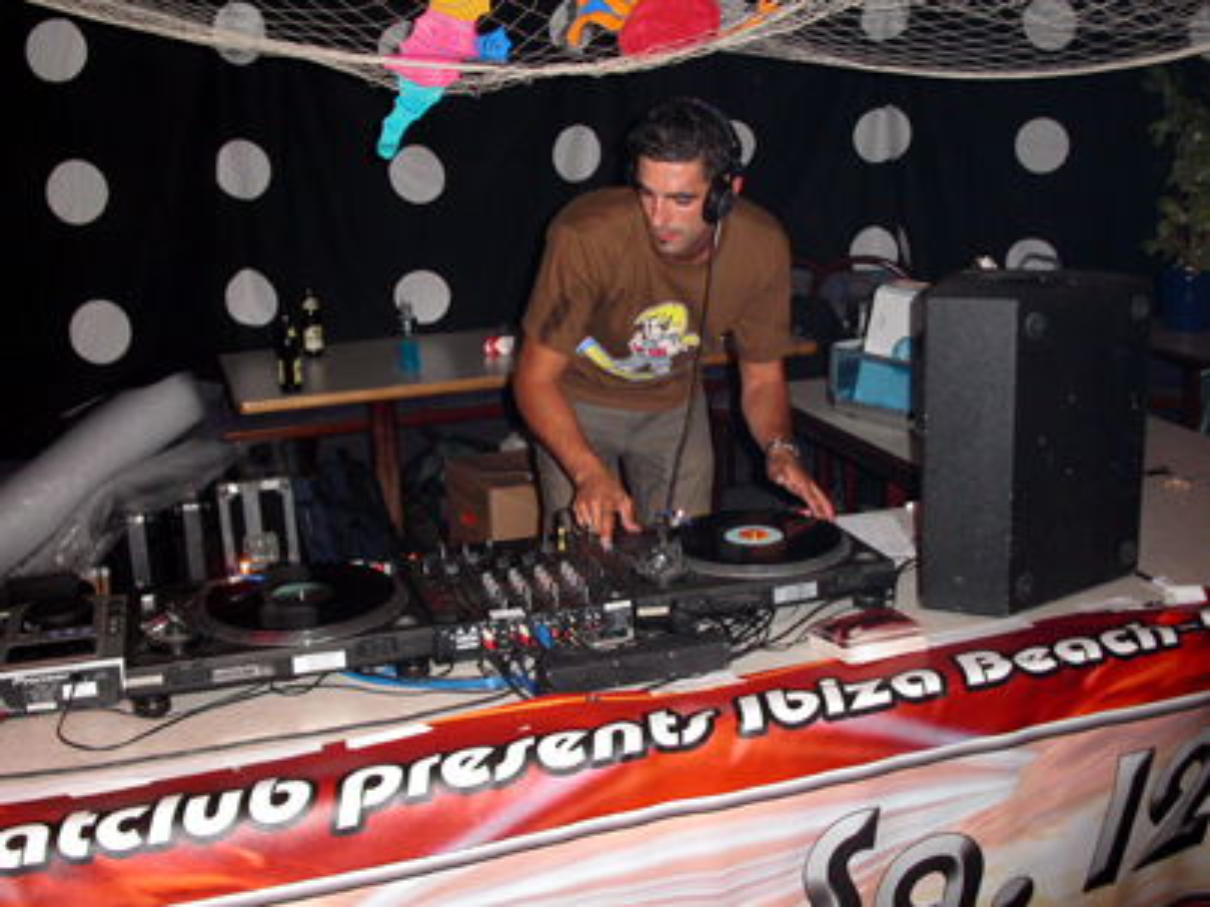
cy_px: 454
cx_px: 605
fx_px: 1328
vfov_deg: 37.7
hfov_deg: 49.0
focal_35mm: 38
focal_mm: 7.8
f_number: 2.8
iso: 191
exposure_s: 1/30
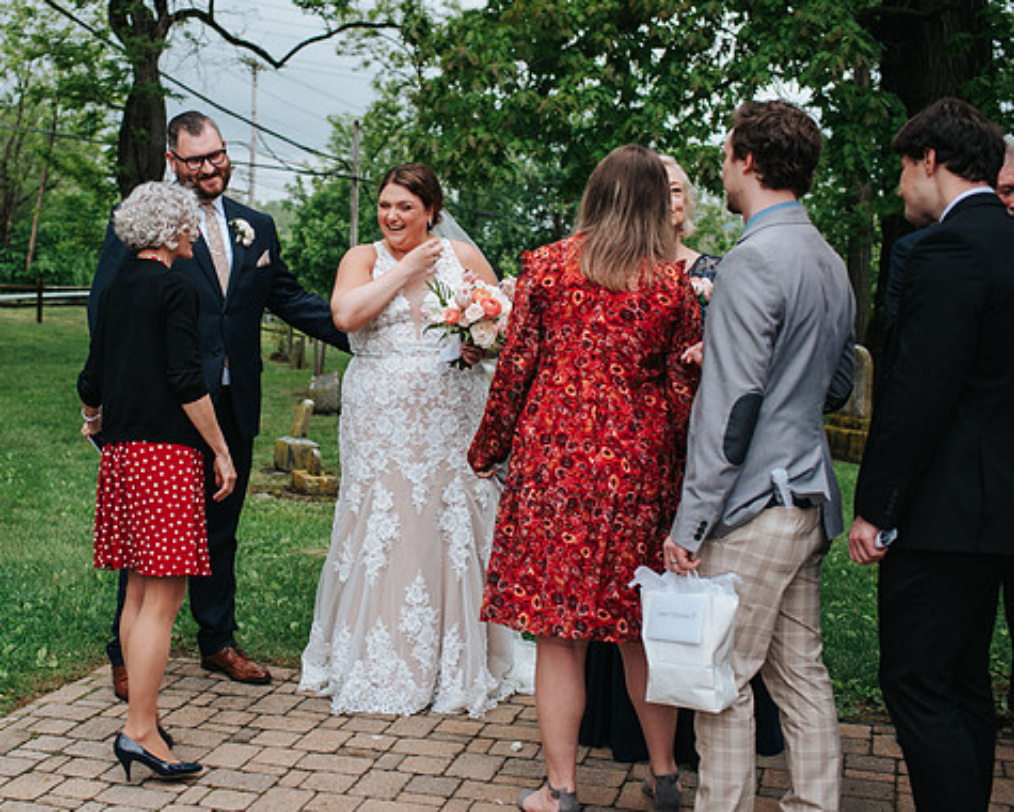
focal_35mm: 48
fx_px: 1441
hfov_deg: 38.2
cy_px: 335
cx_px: 309
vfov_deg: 31.4
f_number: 3.2
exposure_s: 1/800
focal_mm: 35
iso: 180
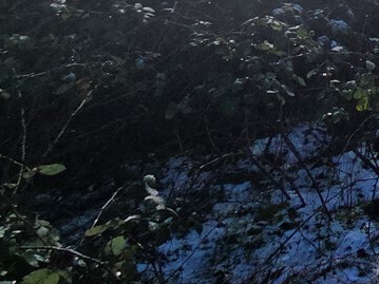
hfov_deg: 21.2
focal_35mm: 58
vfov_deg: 19.6
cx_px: 691
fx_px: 635
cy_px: -209
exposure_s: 1/4326
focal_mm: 2.2
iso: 50
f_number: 2.2
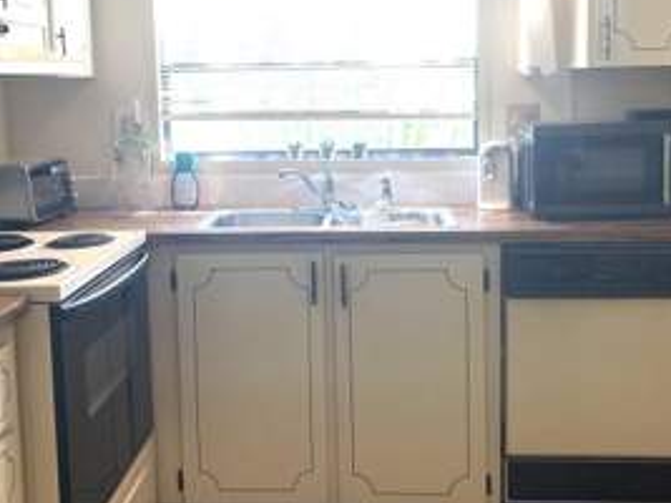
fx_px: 872
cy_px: 171
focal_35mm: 45
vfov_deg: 31.9
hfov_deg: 42.1
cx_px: 319
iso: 100
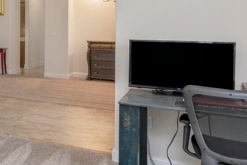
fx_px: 350
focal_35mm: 51
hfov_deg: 28.0
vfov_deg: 25.9
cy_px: 29
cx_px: -112
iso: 320
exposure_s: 1/20
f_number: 9
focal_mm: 14
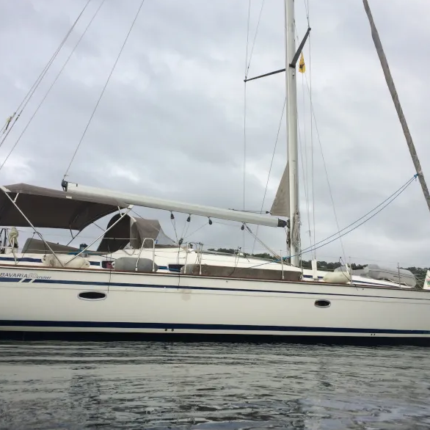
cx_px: 219
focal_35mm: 35
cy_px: 211
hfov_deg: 47.2
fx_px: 492
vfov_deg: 47.2
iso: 32
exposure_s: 1/244
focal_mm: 4.15
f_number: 2.2
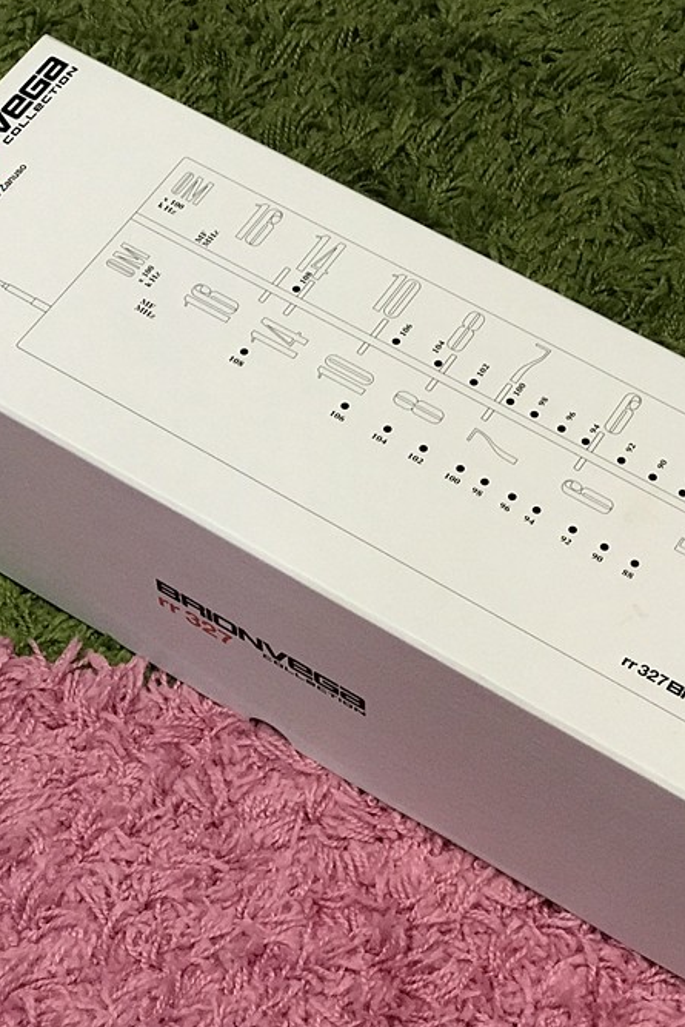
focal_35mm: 80
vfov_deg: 25.4
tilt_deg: -59.4
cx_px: 406
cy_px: 517
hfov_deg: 17.1
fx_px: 2282
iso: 400
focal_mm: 6.6
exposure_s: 1/50
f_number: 2.8
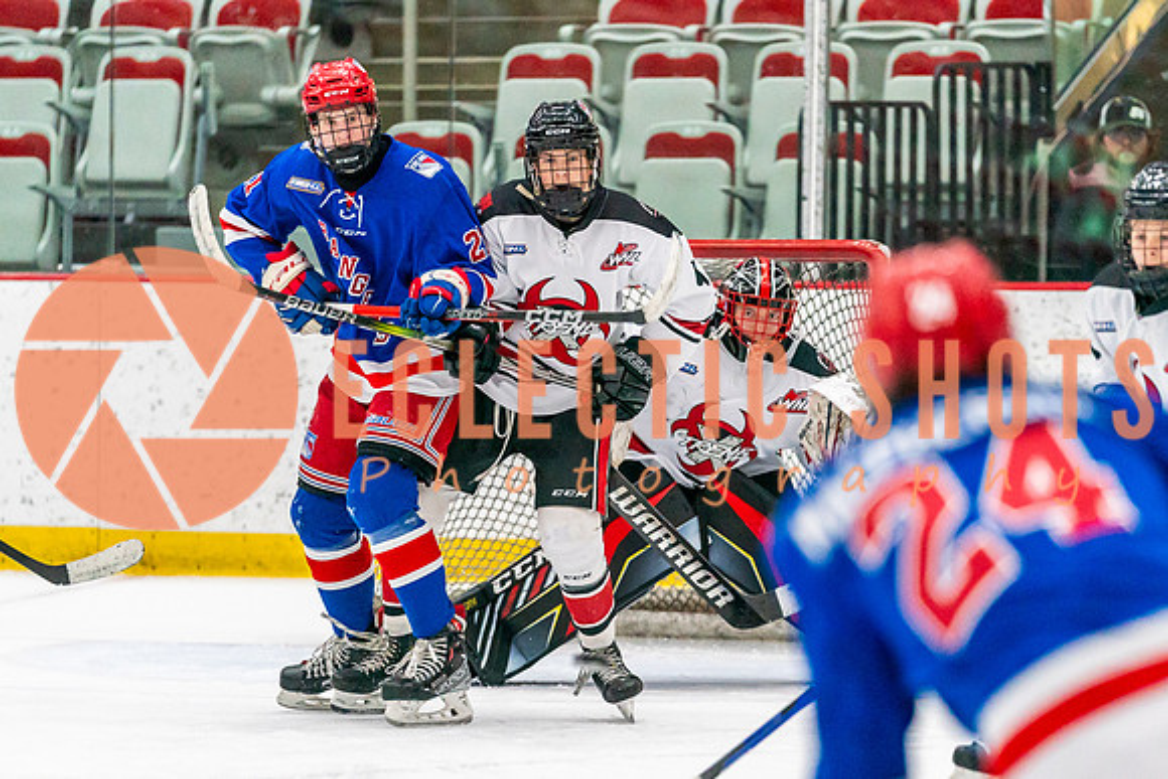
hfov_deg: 6.8
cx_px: 584
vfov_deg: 4.5
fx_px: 9817
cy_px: 527
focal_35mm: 303
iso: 3200
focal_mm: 200
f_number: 2.8
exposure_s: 1/1250
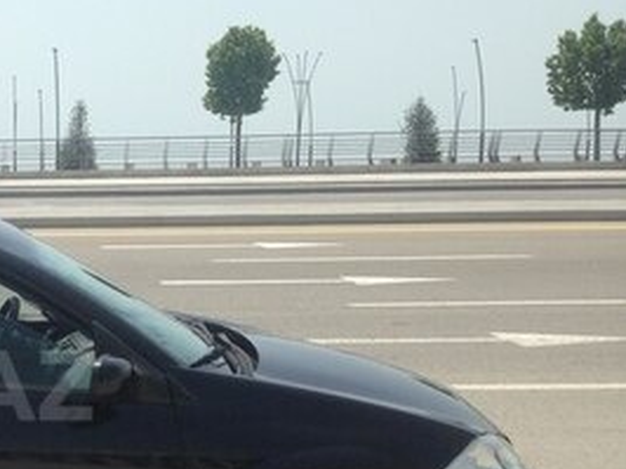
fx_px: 1482
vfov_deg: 17.8
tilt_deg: -8.3
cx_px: -148
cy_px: 385
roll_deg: +0.0
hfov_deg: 21.9
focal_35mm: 82
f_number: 2.4
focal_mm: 4.12
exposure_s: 1/1506
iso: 50
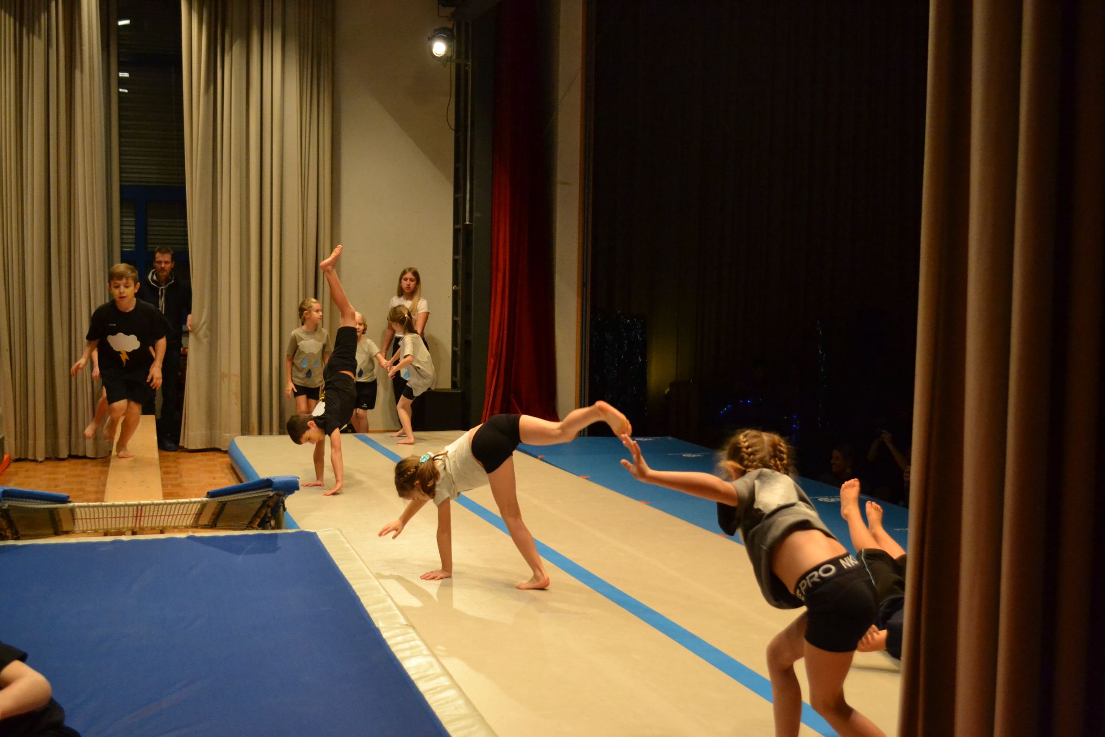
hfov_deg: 49.6
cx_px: 552
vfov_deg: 34.2
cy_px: 368
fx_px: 1197
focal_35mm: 39
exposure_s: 1/500
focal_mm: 26
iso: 2800
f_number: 4.2
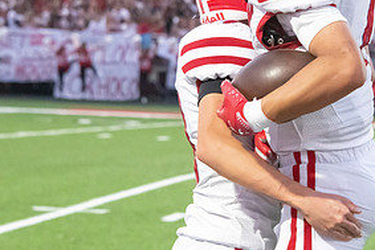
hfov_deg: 8.2
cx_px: 274
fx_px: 2605
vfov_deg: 5.5
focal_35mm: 250
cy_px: 48
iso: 10000
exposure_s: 1/320
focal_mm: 122
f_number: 7.1
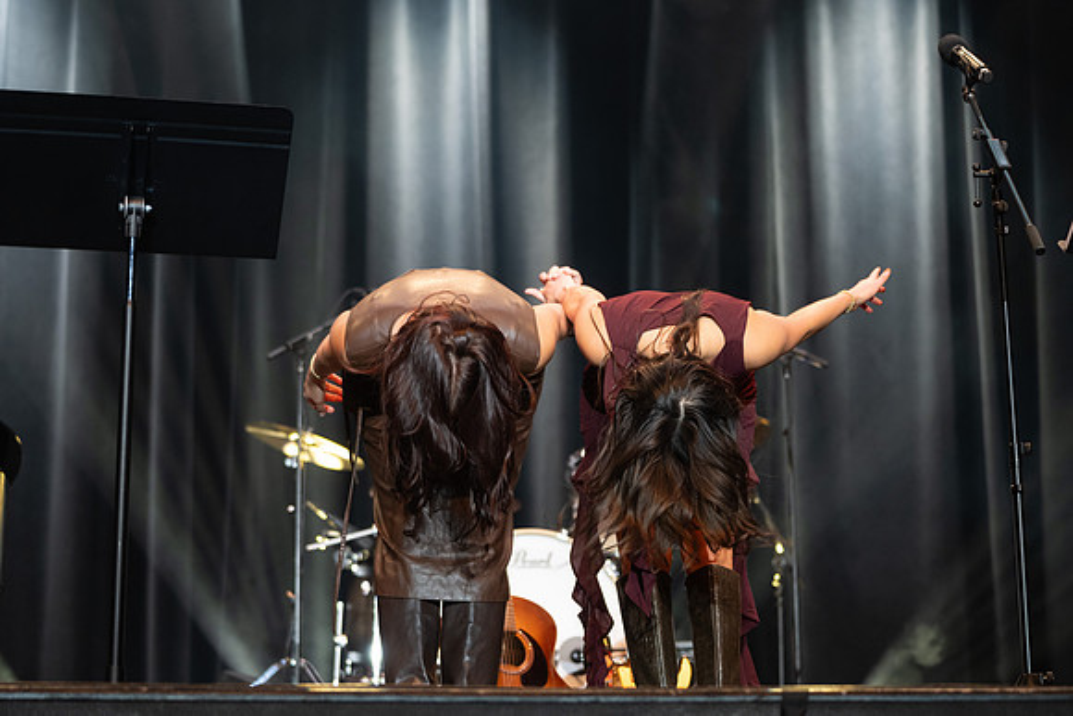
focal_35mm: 91
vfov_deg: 15.1
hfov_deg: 22.4
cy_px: 421
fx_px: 2706
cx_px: 532
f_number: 2.8
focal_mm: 70
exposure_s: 1/200
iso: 1000
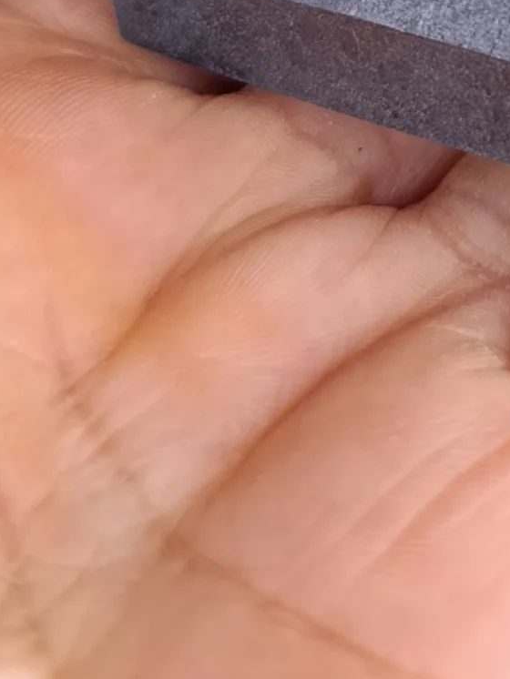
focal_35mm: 79
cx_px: 597
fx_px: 1551
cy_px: -172
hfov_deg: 17.8
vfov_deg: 22.4
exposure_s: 1/120
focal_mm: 6.1
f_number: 1.6
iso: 156
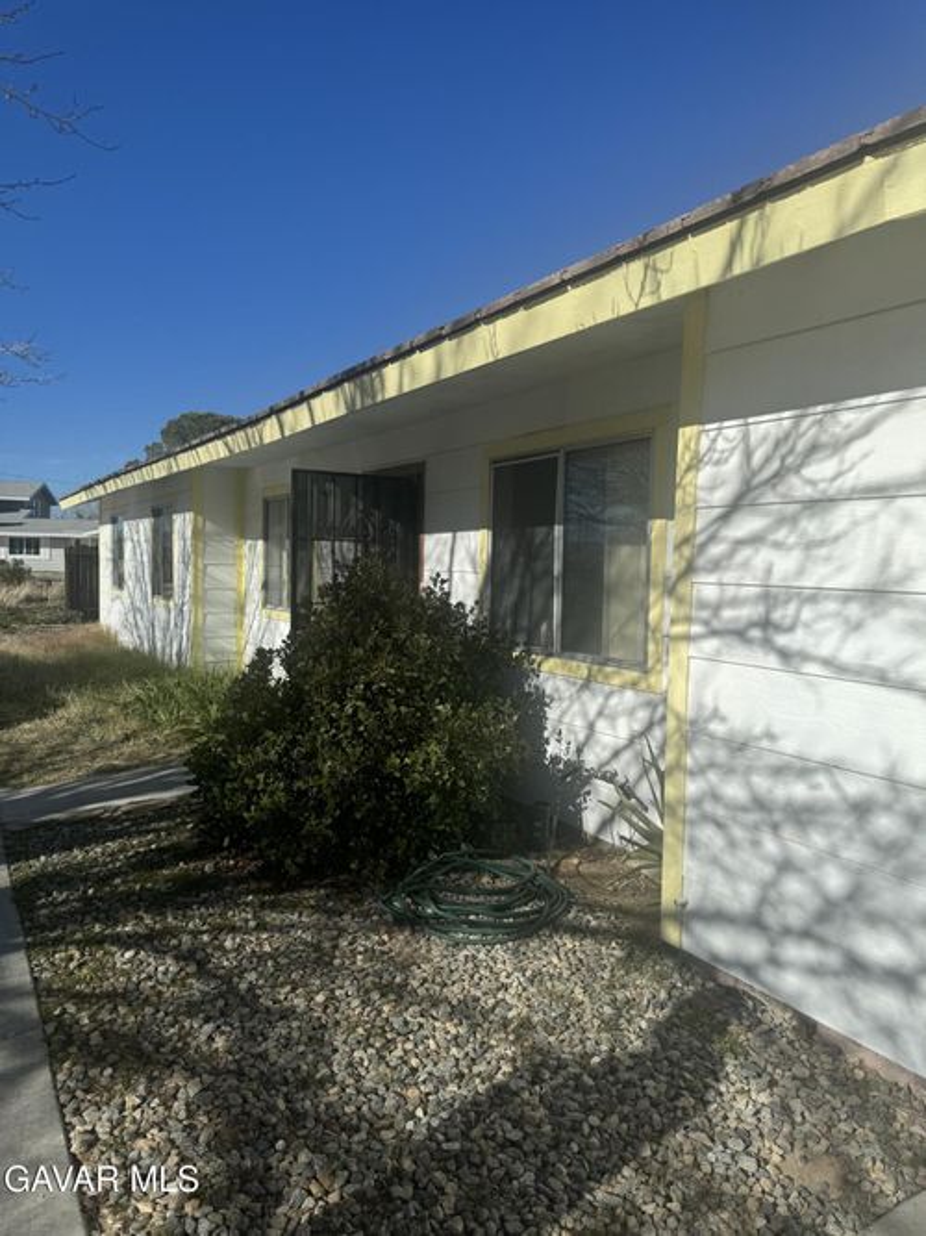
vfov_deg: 71.6
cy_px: 618
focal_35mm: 24
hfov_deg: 56.8
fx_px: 856
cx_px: 463
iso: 80
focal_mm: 6.76
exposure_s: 1/7937
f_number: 1.78
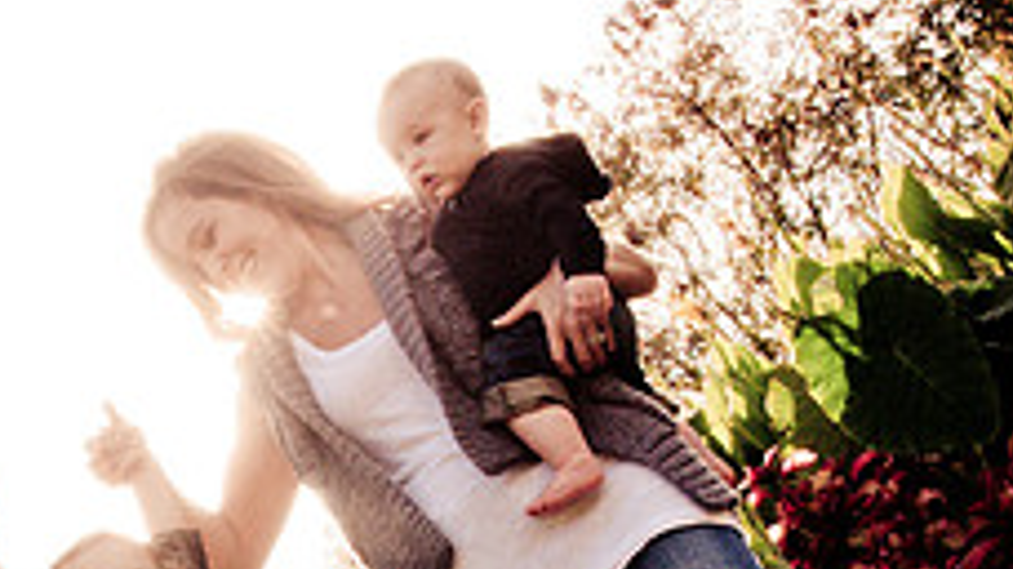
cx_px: 267
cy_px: 678
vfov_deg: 13.4
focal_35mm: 88
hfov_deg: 24.0
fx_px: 2363
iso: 640
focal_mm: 22
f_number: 22
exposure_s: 1/80
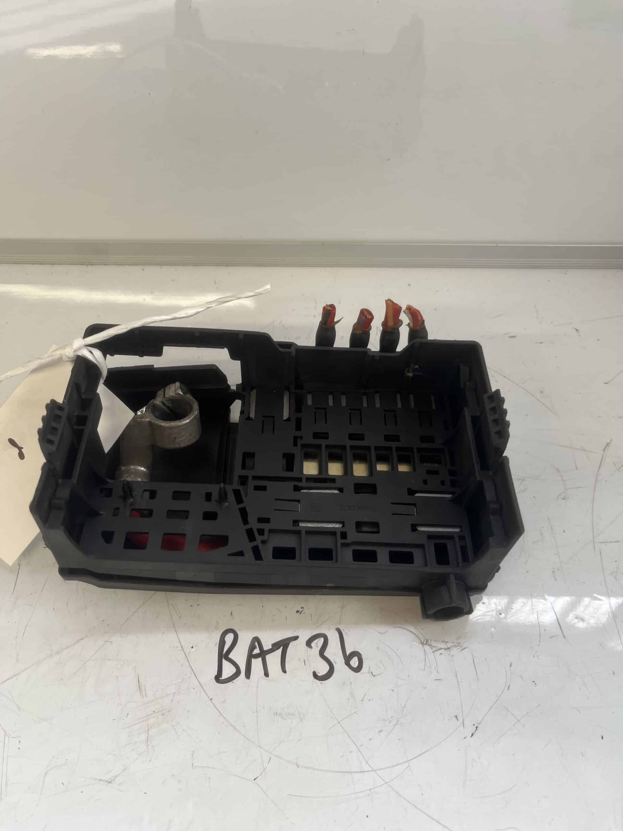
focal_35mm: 26
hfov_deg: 53.1
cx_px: 312
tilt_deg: -54.3
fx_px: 624
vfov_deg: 67.3
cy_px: 416
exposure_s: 1/122
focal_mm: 5.1
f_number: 1.6
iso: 80
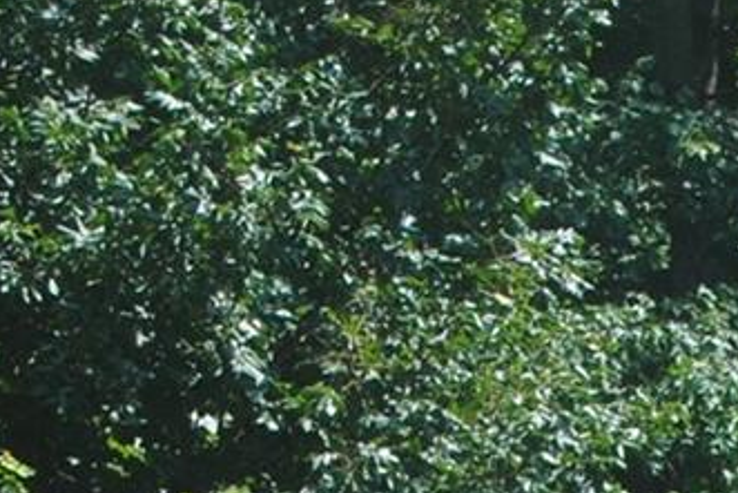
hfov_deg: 4.0
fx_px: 10482
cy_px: 1394
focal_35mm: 511
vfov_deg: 2.7
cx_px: 1048
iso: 100
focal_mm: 55
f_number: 6.3
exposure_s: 1/160
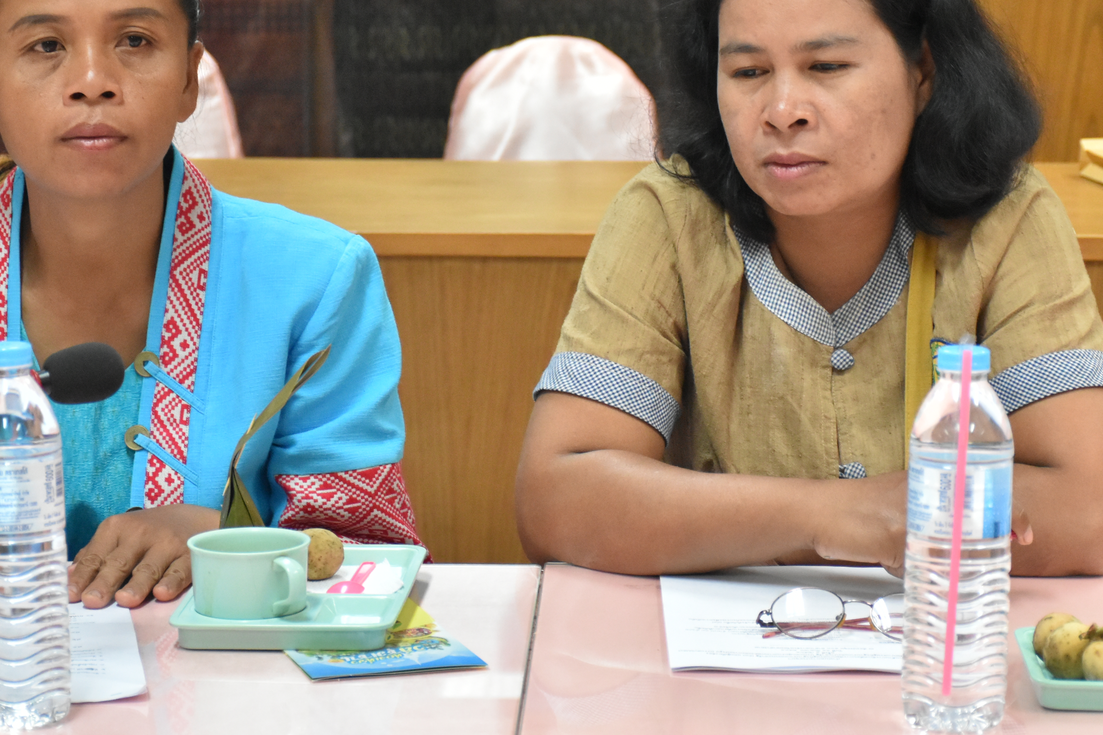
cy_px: 255
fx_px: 3707
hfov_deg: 16.9
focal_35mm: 121
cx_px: 466
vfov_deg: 11.3
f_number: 4.8
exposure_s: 1/125
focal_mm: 56
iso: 2500
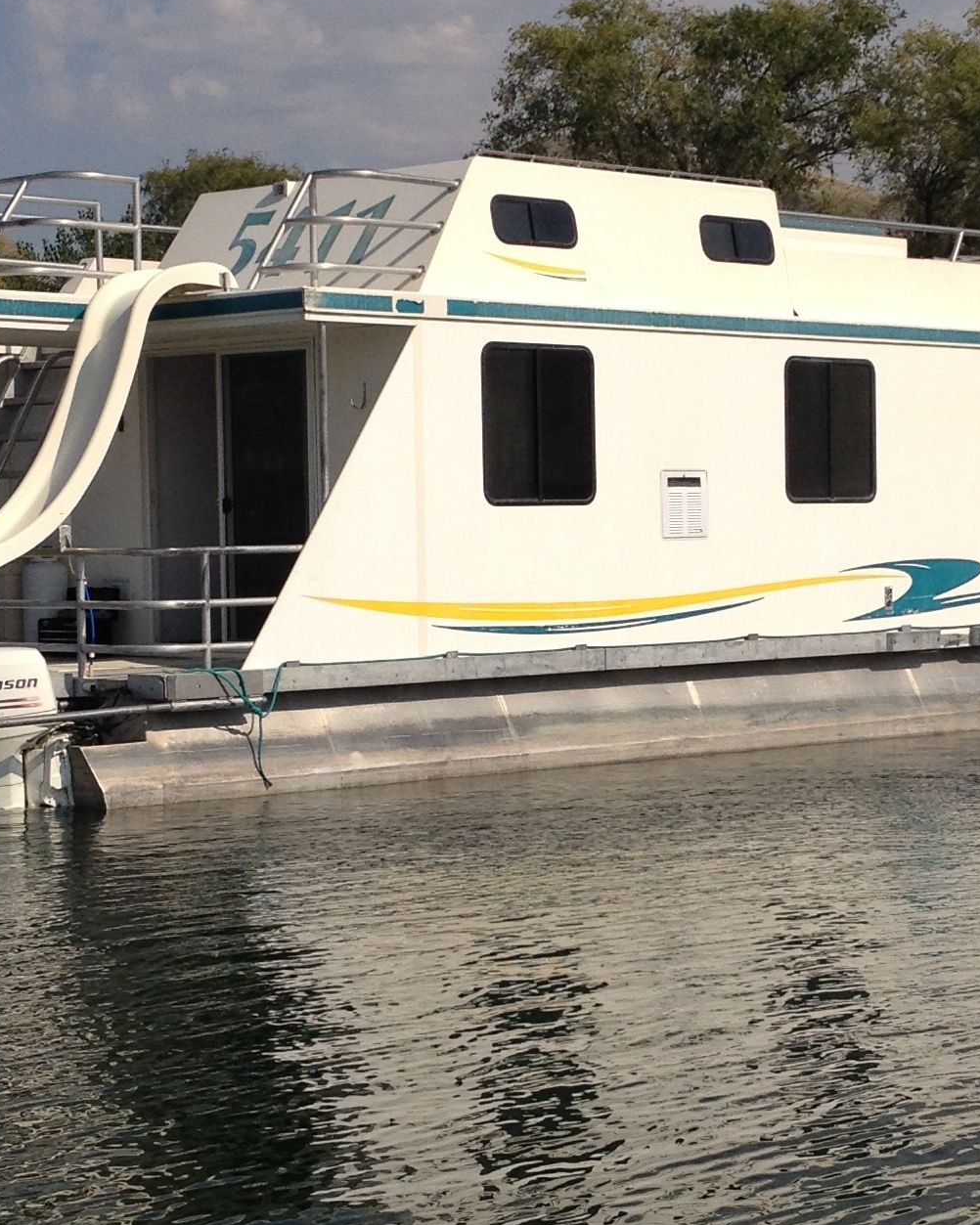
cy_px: 641
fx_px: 3228
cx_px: 607
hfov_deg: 17.2
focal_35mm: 89
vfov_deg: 21.5
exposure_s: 1/3460
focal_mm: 4.28
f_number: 2.4
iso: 50
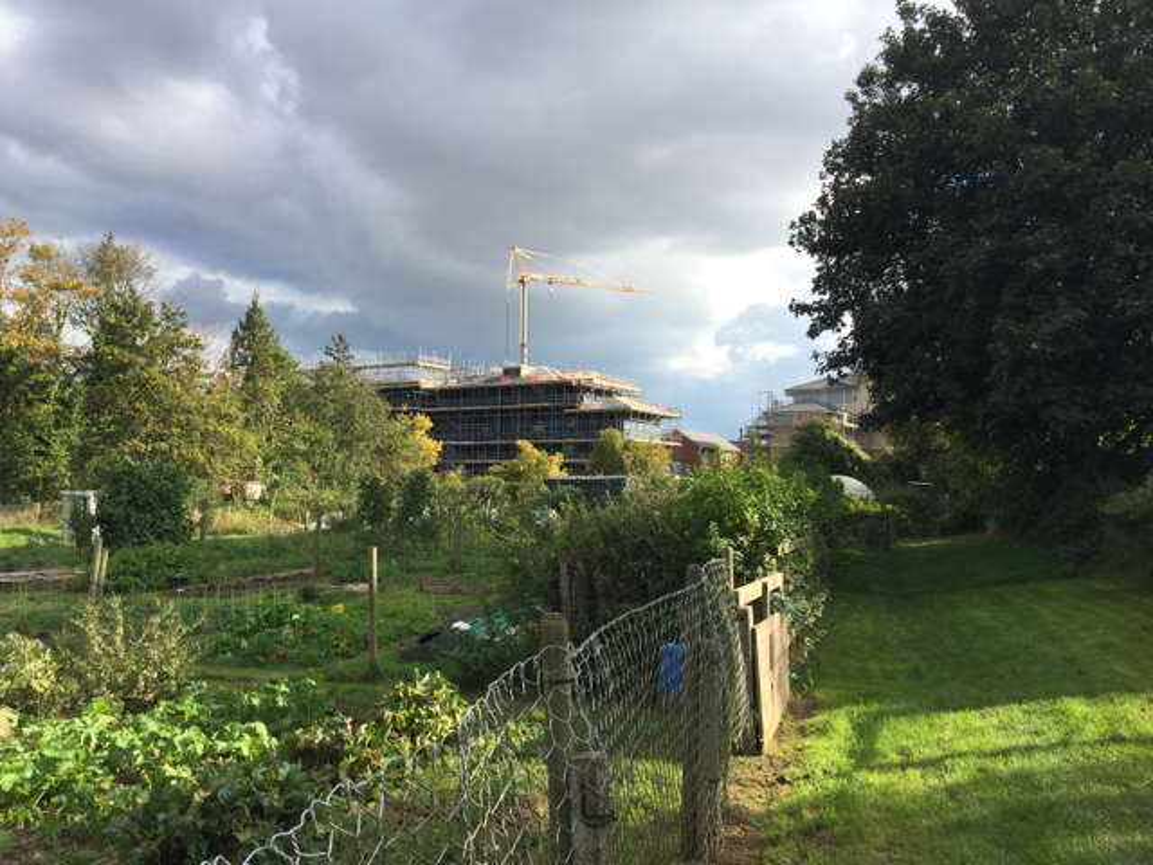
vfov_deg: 48.2
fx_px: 966
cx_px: 576
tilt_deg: +3.0
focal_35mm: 29
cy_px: 432
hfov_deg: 61.7
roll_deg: -0.6
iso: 32
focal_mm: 4.15
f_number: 2.2
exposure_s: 1/1099
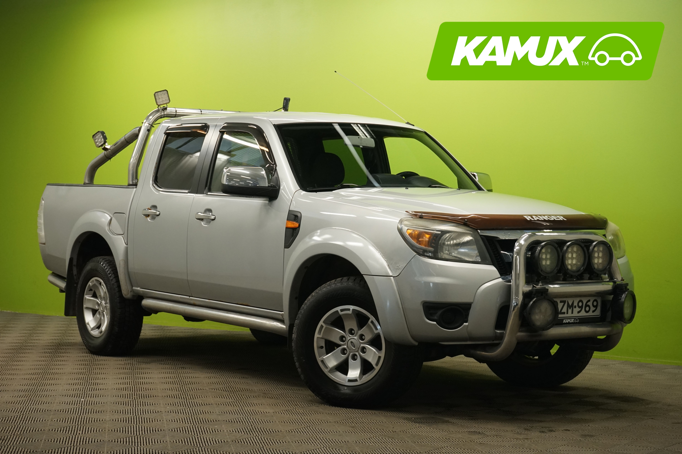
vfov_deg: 19.5
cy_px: 227
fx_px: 1326
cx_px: 341
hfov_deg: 28.8
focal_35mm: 70
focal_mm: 70
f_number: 9
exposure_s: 1/25
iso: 1600
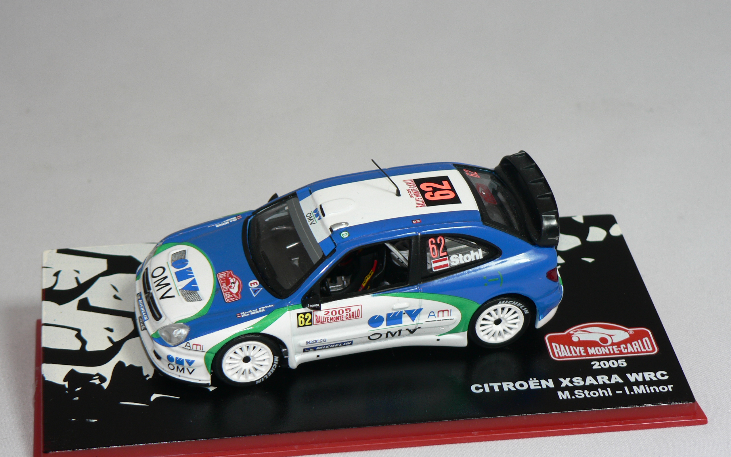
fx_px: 1893
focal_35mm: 95
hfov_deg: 21.9
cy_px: 260
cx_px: 366
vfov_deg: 13.8
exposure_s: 1/60
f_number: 3.2
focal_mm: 14.9
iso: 80
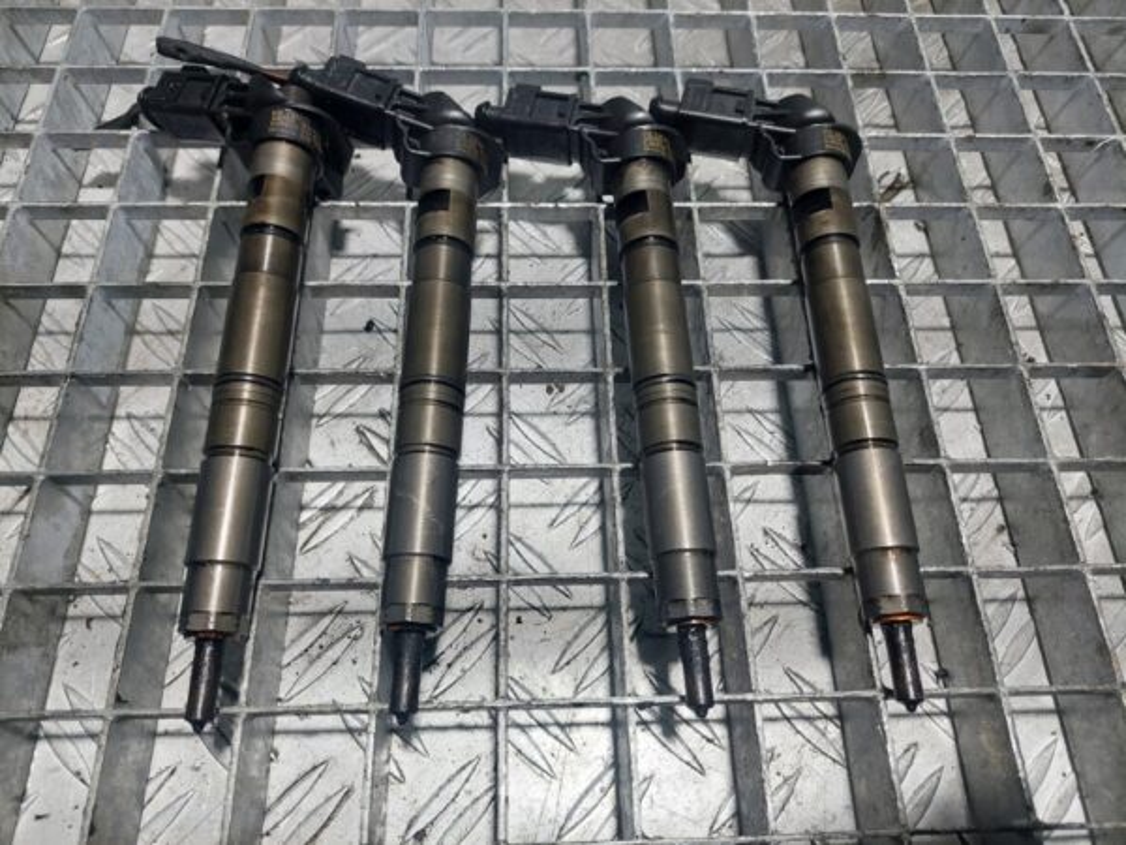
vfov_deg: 54.9
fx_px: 813
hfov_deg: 69.4
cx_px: 563
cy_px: 422
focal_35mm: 25
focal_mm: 5.23
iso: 50
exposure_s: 1/100
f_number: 1.8
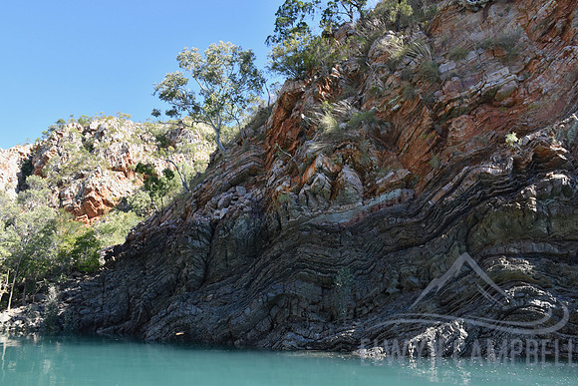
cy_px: 193
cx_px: 289
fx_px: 434
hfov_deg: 67.4
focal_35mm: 27
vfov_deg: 48.0
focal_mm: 18
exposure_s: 1/250
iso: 320
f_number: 8
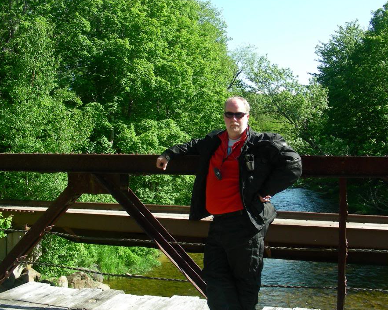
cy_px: 162
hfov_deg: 42.8
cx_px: 222
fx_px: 494
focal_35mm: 43
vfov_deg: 34.9
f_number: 4
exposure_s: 1/250
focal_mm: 6.3
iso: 50
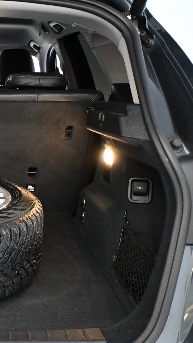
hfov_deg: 20.2
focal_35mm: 53
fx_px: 483
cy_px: 170
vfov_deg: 39.2
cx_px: -75
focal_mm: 20
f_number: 3.8
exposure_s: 1/60
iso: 3600
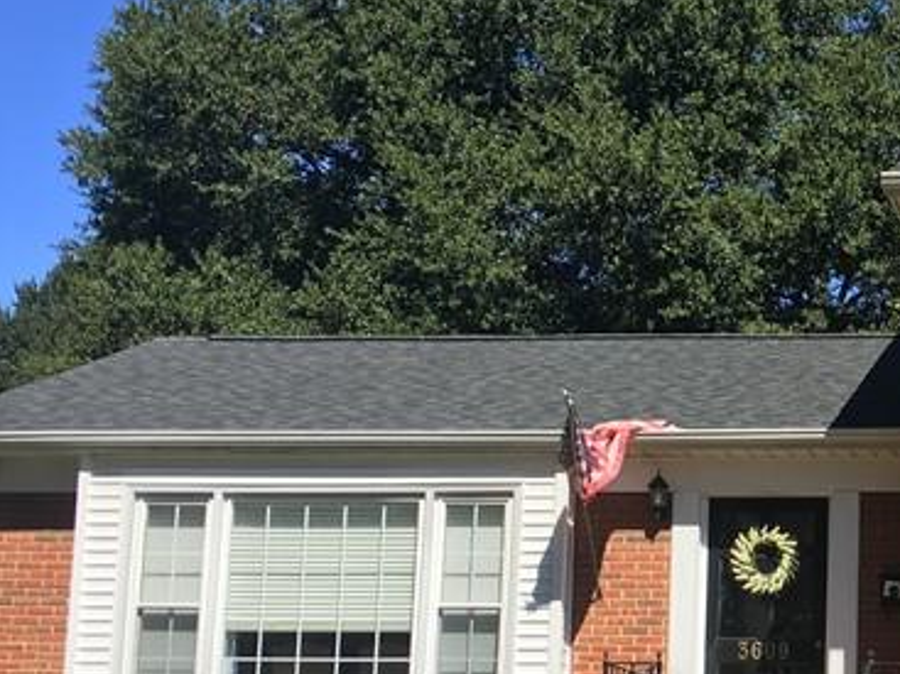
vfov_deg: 18.1
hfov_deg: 22.6
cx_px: 1015
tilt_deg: +7.5
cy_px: 522
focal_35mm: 81
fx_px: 2105
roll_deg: -0.6
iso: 25
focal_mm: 4.15
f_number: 2.2
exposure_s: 1/974
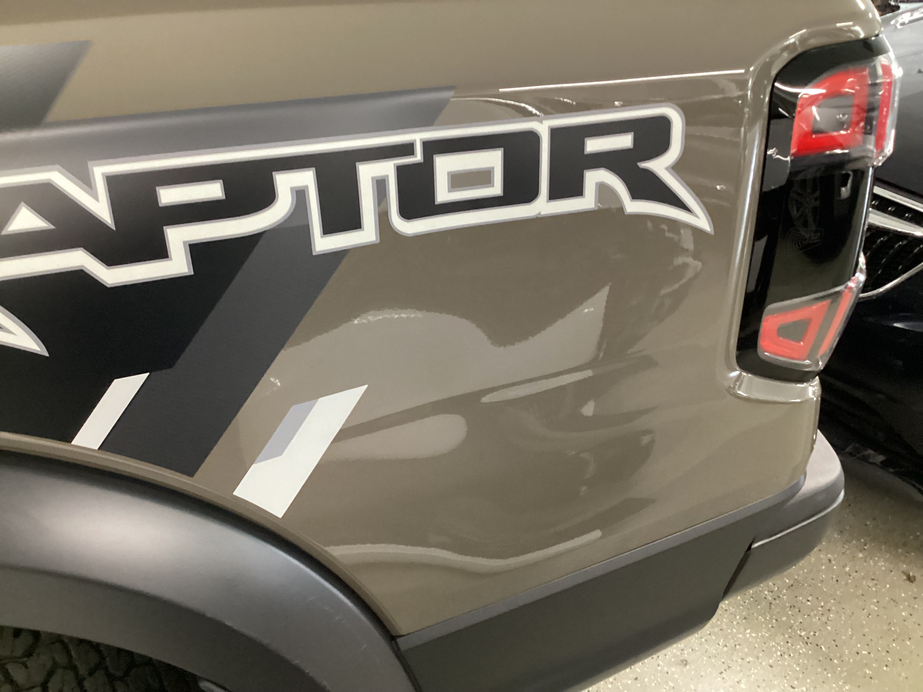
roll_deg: -0.2
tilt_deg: -30.2
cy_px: 346
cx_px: 462
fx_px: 827
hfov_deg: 58.4
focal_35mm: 31
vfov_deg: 45.4
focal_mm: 3.3
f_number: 2.4
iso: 500
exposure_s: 1/30
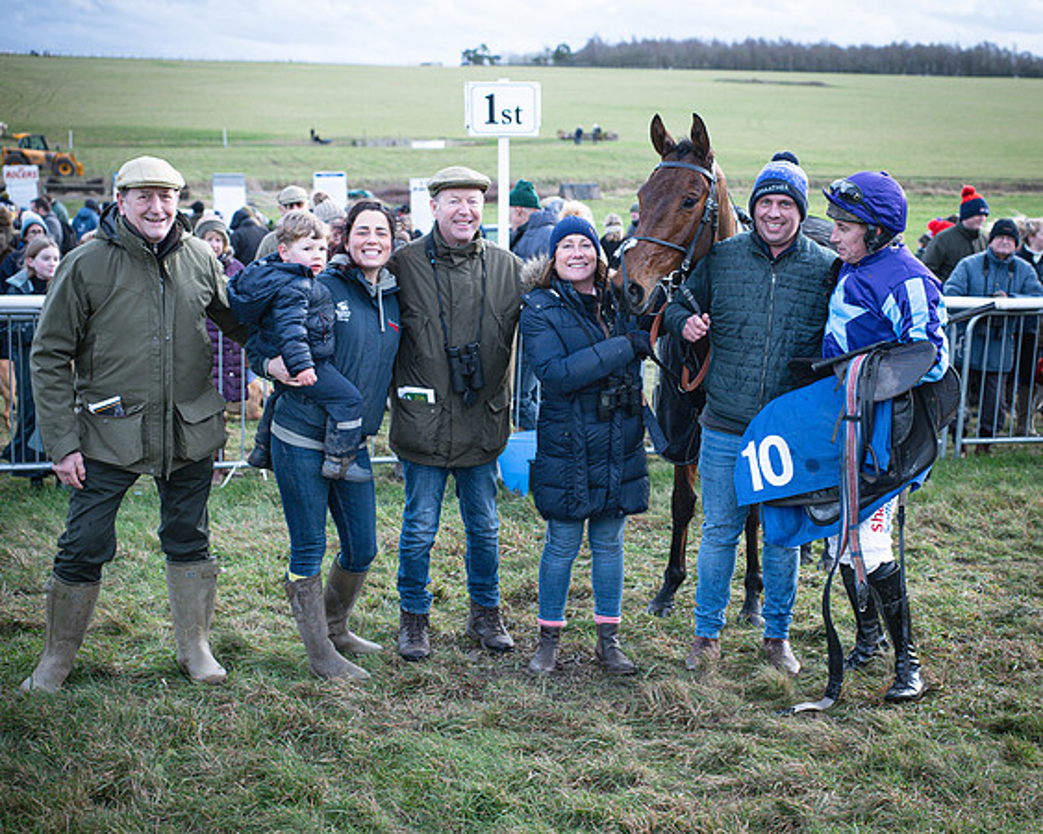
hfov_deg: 33.3
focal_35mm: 56
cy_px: 417
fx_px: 1738
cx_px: 626
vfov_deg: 27.0
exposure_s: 1/640
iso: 640
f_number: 4
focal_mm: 50
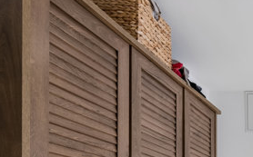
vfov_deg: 23.0
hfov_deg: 30.2
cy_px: 224
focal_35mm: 47
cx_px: 355
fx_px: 324
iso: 125
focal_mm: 16
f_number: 8
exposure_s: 1/1.67
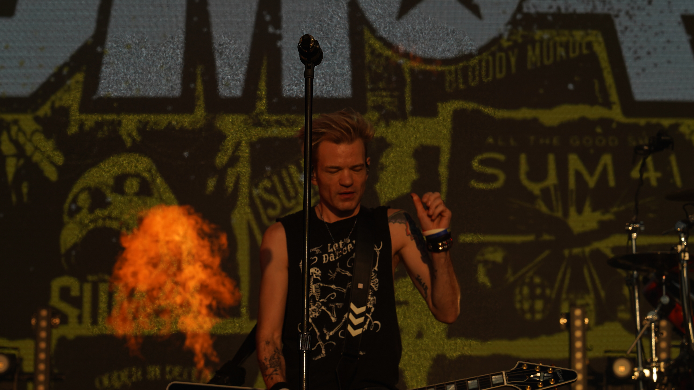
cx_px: 317
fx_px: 2355
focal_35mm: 128
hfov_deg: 16.8
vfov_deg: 9.5
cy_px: 225
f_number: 8
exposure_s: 1/800
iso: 100
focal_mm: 105
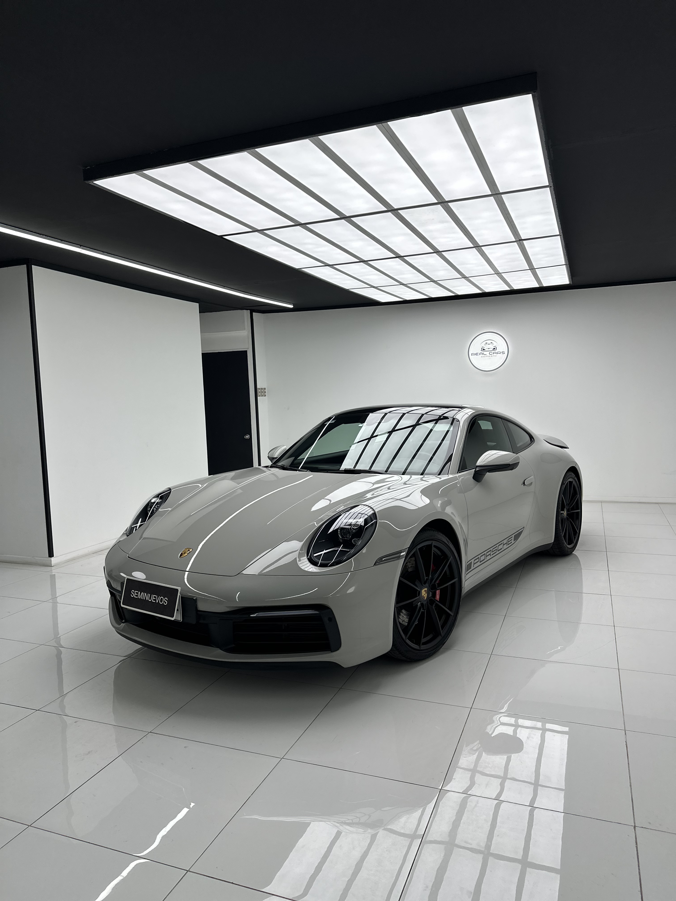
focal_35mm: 24
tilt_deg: -2.9
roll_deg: +0.5
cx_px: 338
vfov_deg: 71.6
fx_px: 625
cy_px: 450
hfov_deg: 56.8
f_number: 1.78
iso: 80
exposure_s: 1/1009
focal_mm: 6.86
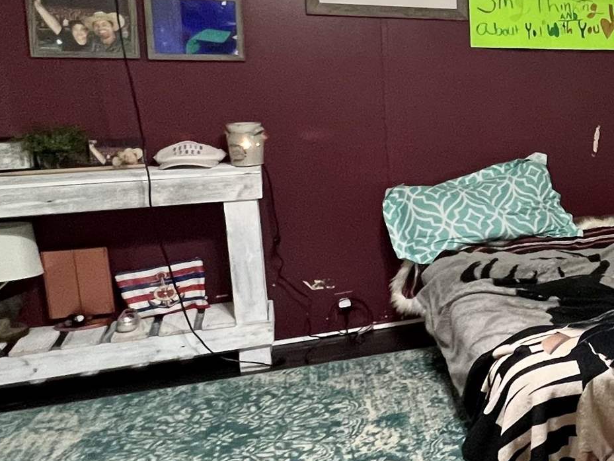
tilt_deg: -10.4
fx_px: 763
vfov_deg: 33.4
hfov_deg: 33.2
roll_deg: -2.0
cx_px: 783
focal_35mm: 43
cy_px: 173
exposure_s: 1/60
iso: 400
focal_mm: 1.57
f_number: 1.8
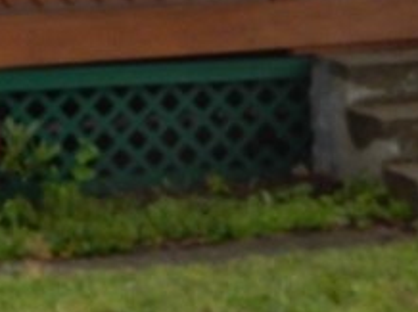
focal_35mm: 141
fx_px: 1701
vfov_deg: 9.7
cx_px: 136
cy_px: -322
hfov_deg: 14.0
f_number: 4
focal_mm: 5.4
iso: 320
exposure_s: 1/30
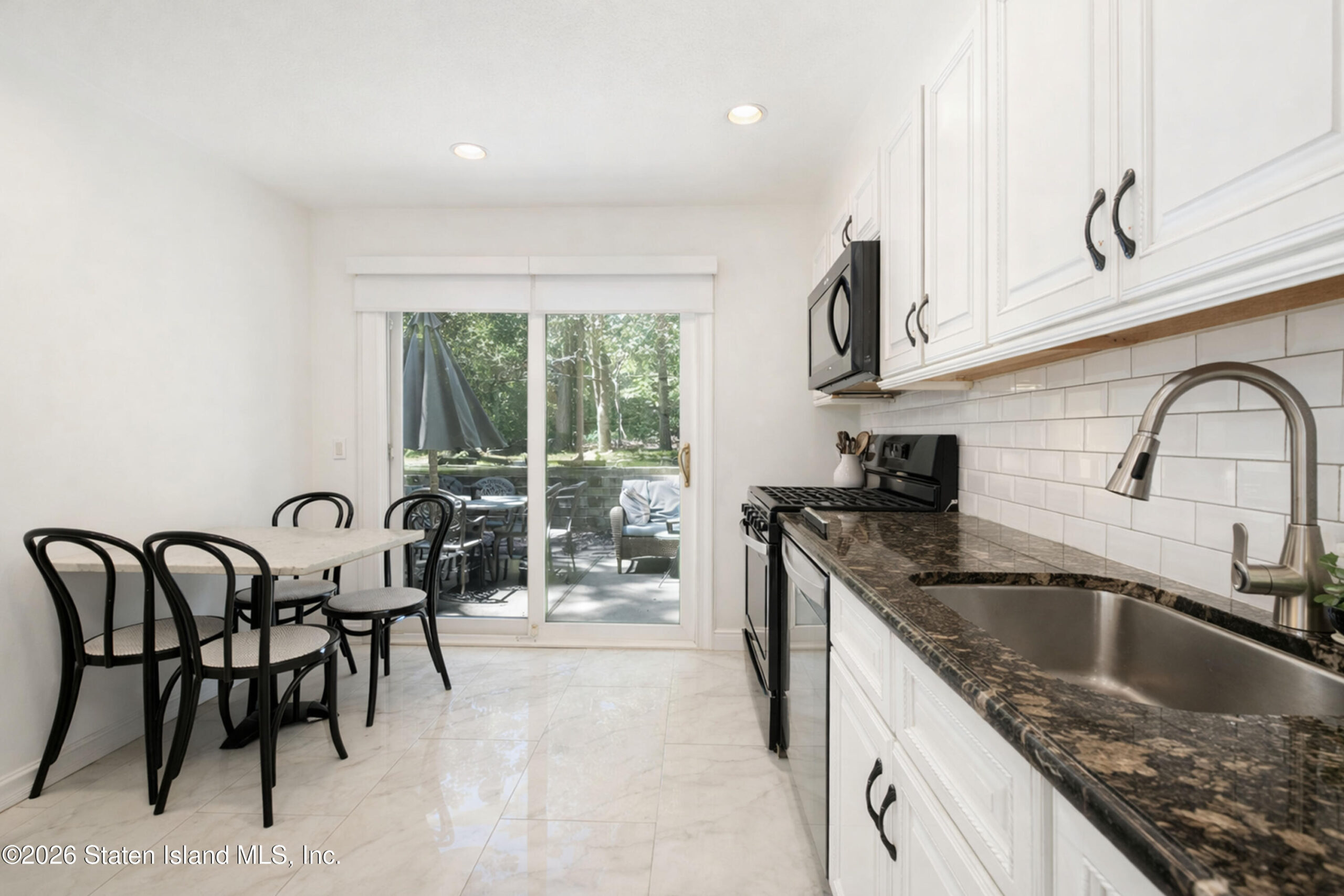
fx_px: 560
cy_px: 448
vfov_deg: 77.3
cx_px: 672
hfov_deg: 100.4
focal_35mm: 15
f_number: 7.1
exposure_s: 1/160
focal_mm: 10
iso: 1600
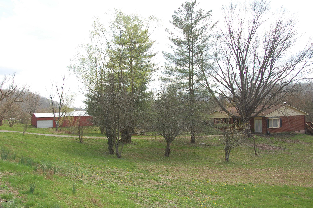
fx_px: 287
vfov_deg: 39.9
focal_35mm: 33
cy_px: 104
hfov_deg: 57.3
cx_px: 156
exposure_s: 1/500
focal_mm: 22
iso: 200
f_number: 5.6
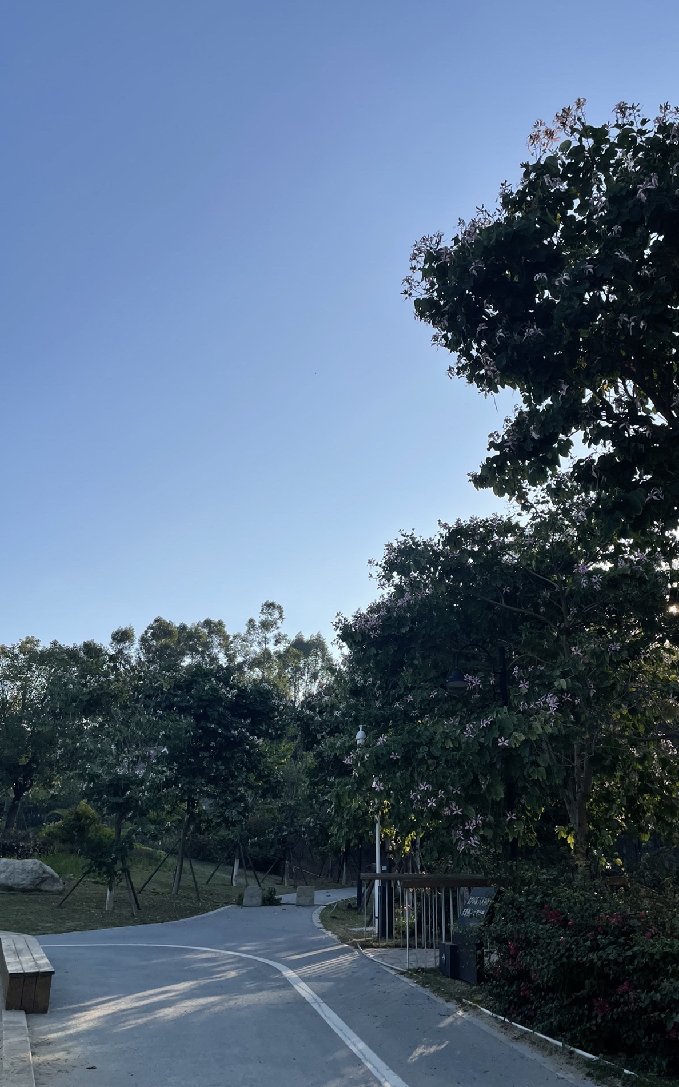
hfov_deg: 43.1
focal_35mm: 29
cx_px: 376
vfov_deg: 64.6
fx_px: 859
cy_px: 558
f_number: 1.6
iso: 32
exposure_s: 1/4132
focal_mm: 4.2
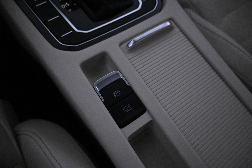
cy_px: 84
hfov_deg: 73.7
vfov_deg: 53.1
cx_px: 126
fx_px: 168
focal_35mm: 24
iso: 10000
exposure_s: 1/500
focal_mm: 16
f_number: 3.5
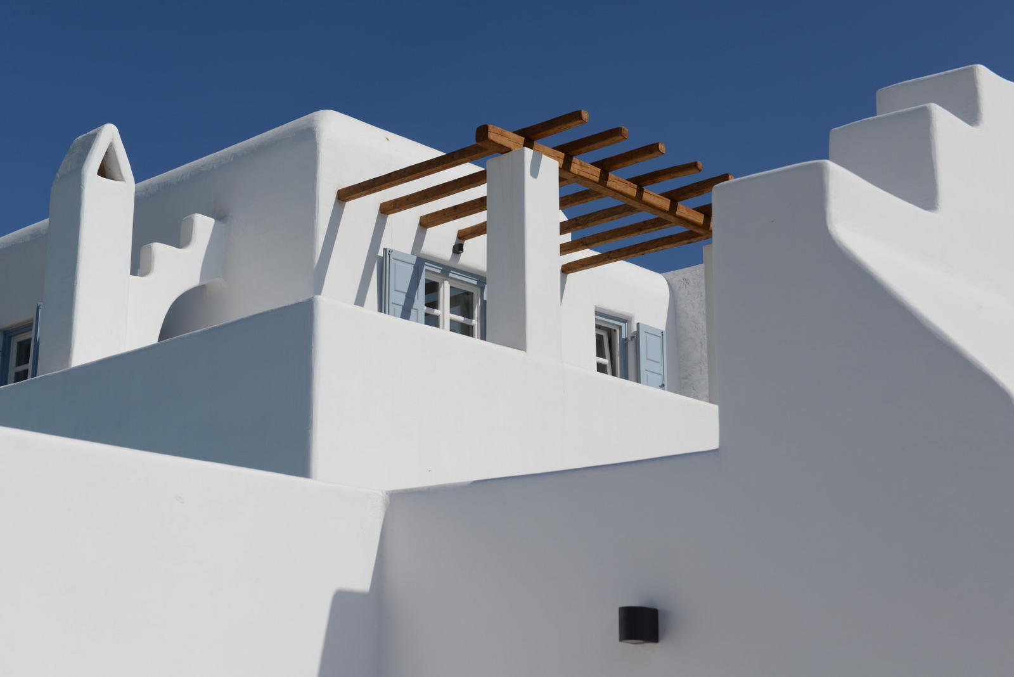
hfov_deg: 35.6
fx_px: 1578
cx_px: 507
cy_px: 338
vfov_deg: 24.2
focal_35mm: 56
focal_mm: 56
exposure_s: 1/400
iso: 100
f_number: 10
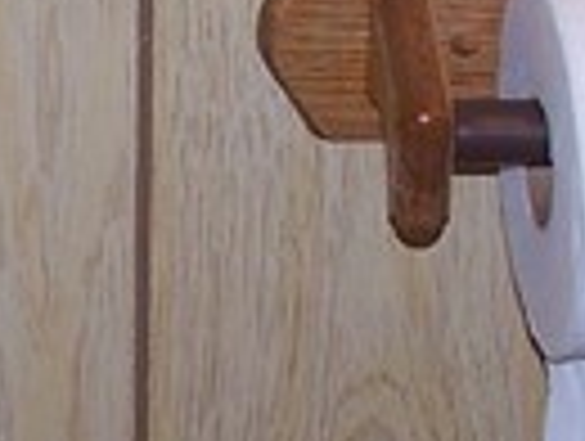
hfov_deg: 7.6
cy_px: 472
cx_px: 54
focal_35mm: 259
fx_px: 4385
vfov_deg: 5.7
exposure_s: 1/30
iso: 64
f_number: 3.6
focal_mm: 5.85
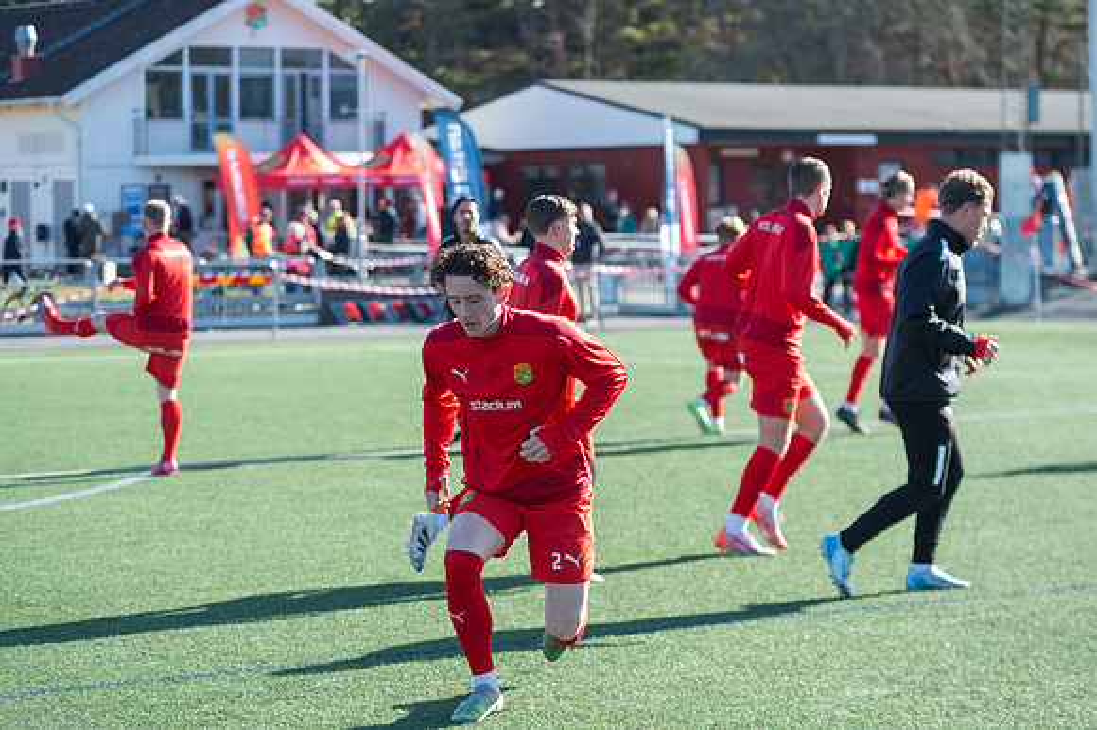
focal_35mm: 107
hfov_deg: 19.2
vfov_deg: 12.8
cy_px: 365
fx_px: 3246
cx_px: 548
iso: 320
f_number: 3.5
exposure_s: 1/1000
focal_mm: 100
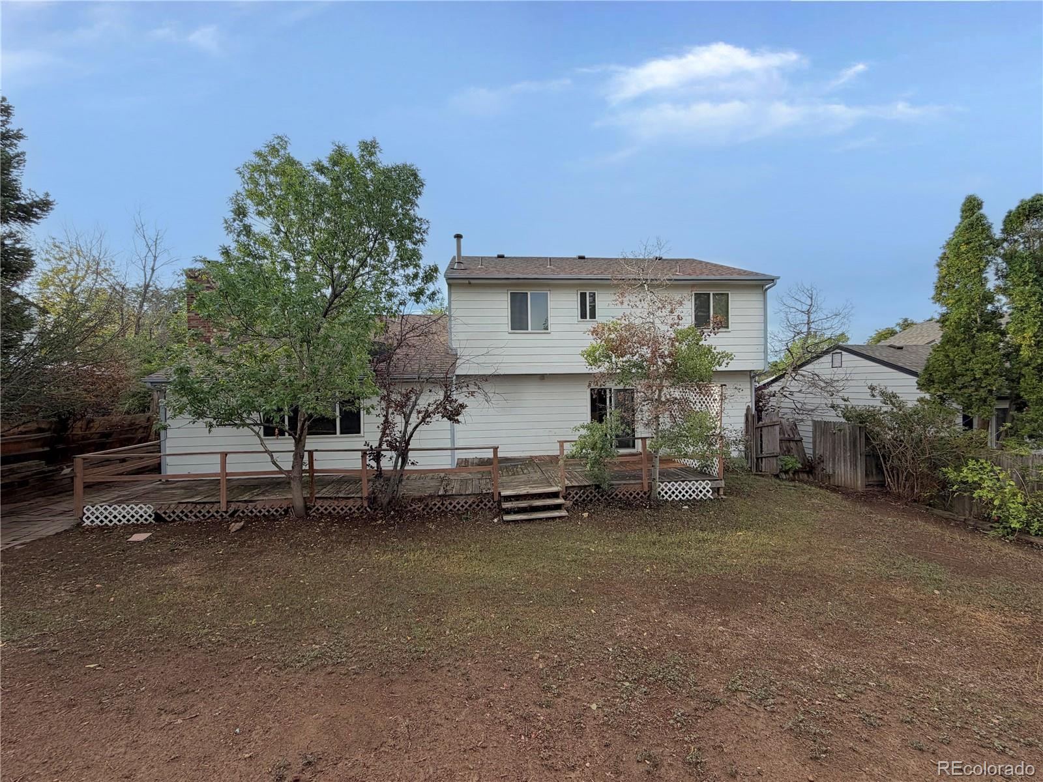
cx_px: 522
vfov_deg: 85.7
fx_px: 422
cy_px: 391
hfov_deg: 102.1
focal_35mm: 14
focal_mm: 2.22
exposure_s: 1/770
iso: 40
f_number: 2.2
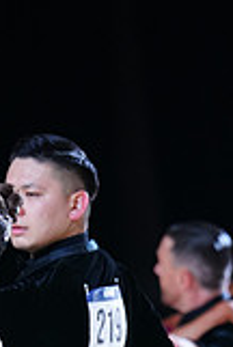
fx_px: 5703
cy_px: 556
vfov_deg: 3.5
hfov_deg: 2.3
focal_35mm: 590
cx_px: 36
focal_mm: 164
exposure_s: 1/640
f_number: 2.8
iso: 1250
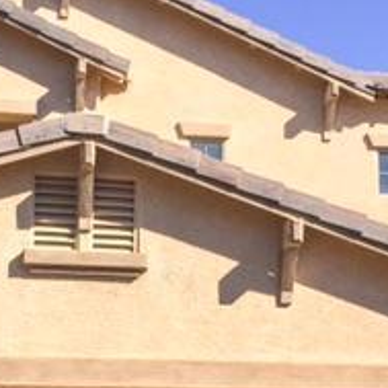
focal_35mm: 87
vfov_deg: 19.5
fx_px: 1103
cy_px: 359
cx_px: 232
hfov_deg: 19.9
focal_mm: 4.15
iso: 32
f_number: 2.2
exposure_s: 1/2326
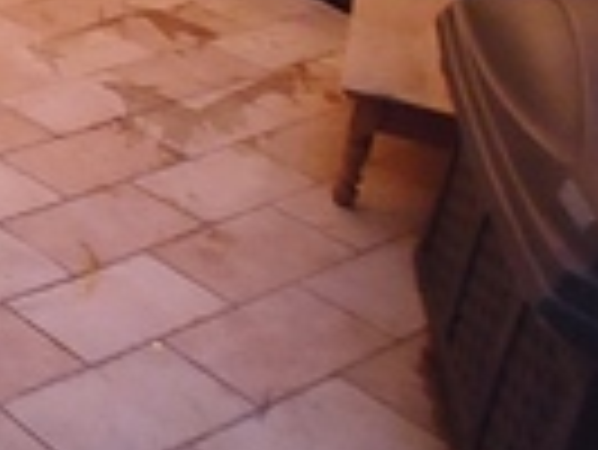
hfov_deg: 18.4
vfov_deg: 17.4
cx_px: -519
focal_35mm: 80
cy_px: -117
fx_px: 1383
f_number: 1.9
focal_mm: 1.78
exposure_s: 1/15
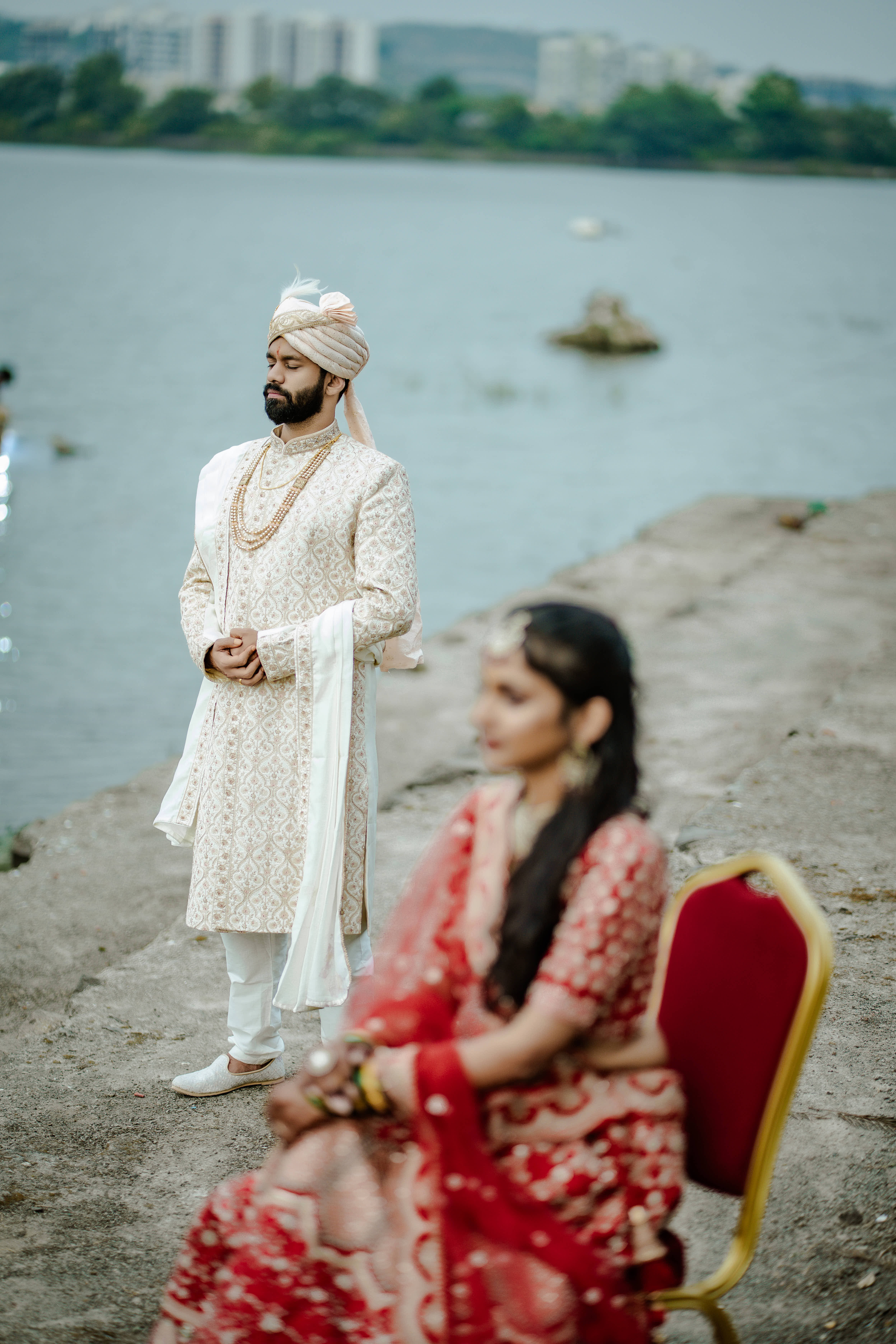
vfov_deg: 23.9
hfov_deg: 16.1
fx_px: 3173
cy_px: 672
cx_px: 448
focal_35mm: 85
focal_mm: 85
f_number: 1.4
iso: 200
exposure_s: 1/640
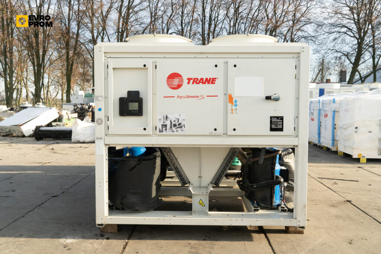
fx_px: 339
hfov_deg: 58.7
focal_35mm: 32
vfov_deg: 41.1
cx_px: 190
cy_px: 127
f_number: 9
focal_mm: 32
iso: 250
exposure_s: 1/100
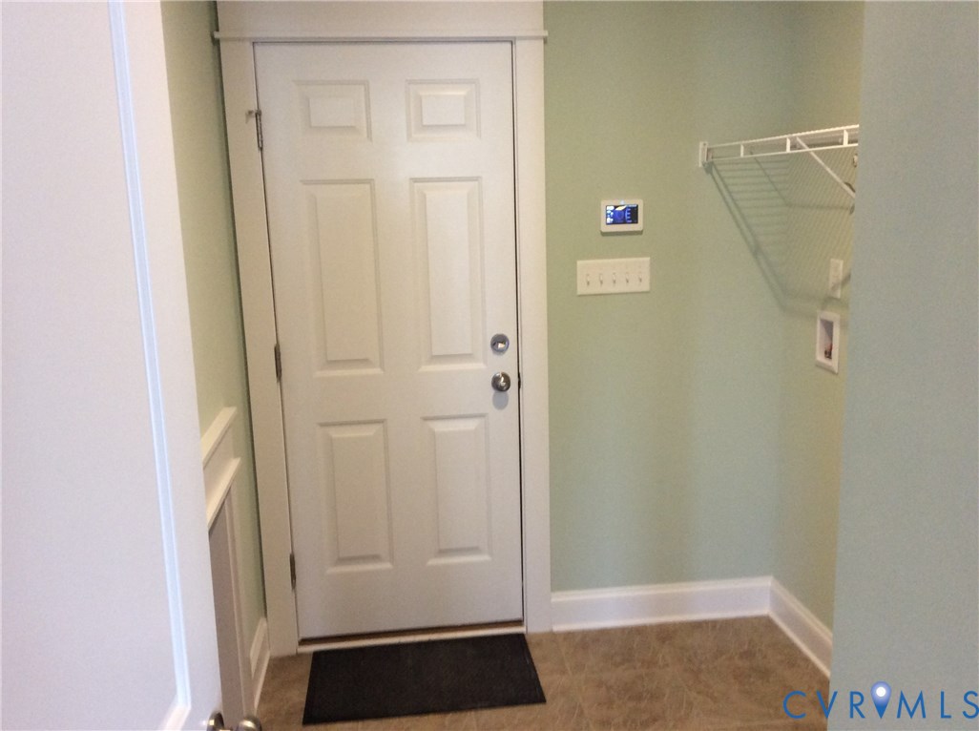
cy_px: 366
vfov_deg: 44.0
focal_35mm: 32
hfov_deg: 56.9
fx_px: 904
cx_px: 490
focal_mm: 3.3
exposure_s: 1/24
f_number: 2.4
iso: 125
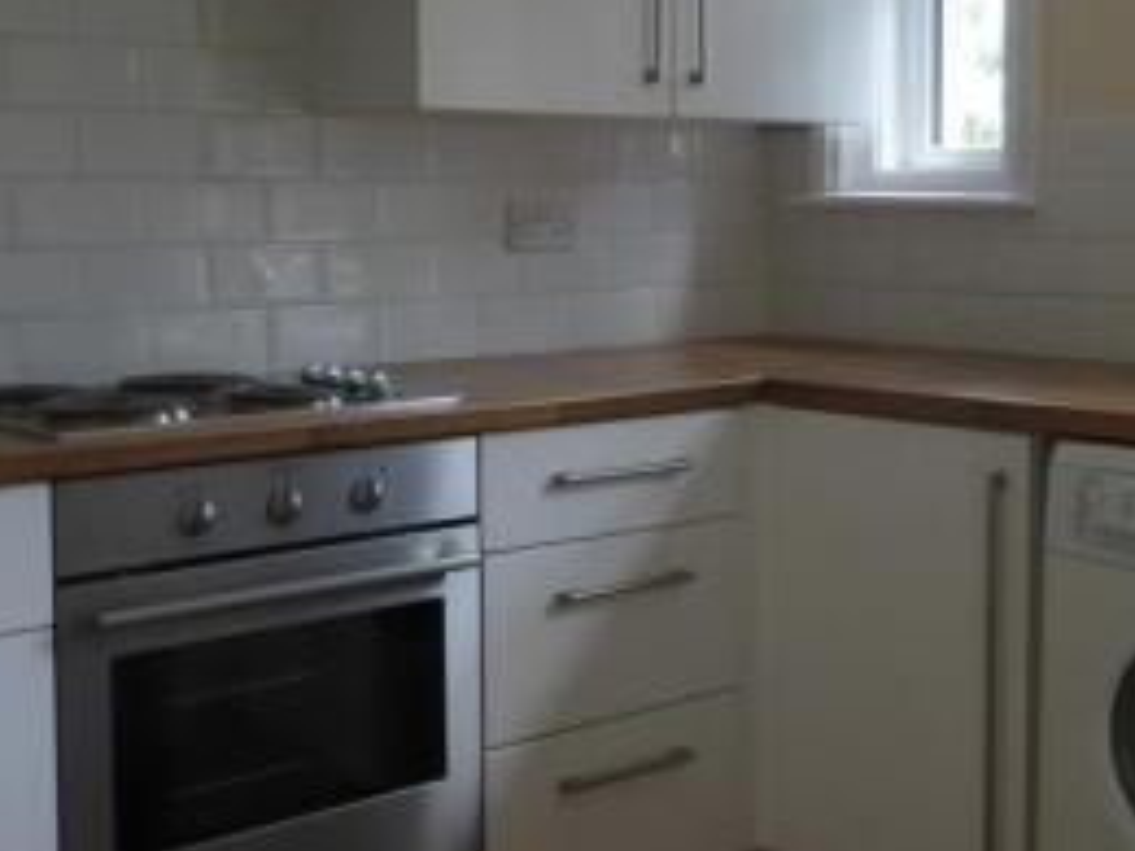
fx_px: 1836
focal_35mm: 56
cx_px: 840
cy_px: 268
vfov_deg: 25.9
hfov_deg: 33.7
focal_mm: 4.3
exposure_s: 1/60
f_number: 3.3
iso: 100
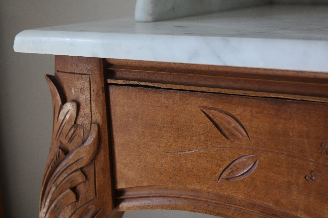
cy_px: 109
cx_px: 164
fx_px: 528
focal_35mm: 58
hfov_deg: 34.5
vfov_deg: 23.4
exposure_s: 1/30
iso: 400
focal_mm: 38
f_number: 5.6
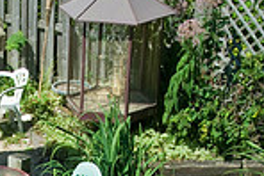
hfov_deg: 15.3
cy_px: 334
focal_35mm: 129
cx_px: -50
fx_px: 947
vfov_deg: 10.0
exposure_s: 1/20
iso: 100
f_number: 13
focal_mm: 22
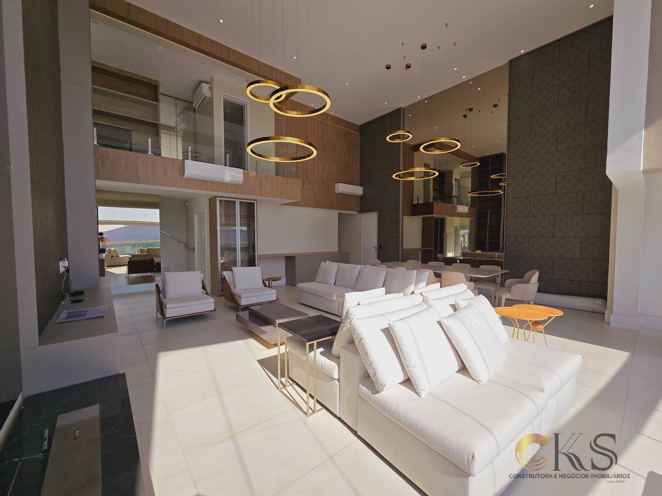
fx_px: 249
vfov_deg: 89.9
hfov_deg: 106.2
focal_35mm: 13
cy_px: 248
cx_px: 331
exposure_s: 1/2417
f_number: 2.2
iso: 50
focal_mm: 2.2
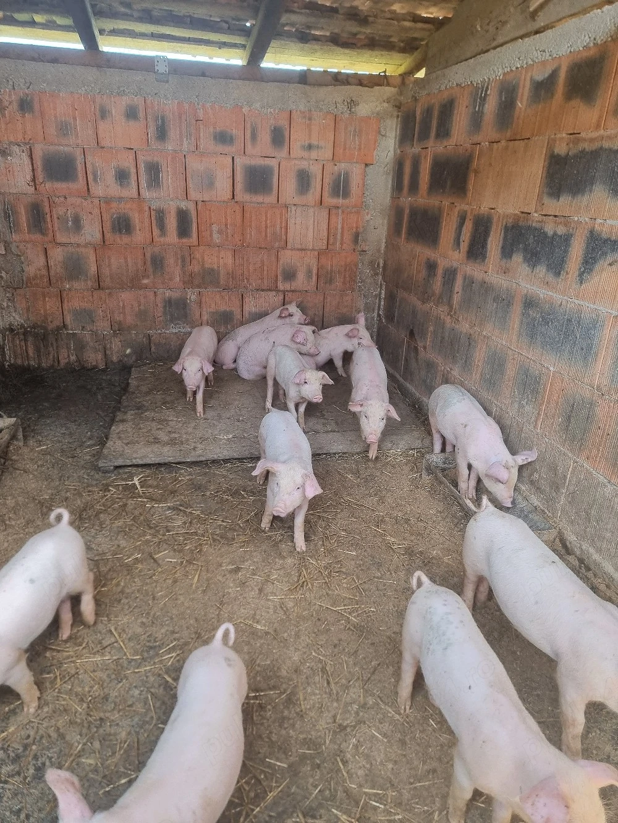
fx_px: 571
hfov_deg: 56.8
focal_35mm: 24
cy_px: 412
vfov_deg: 71.6
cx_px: 309
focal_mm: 6.7
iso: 160
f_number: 1.8
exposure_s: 1/100
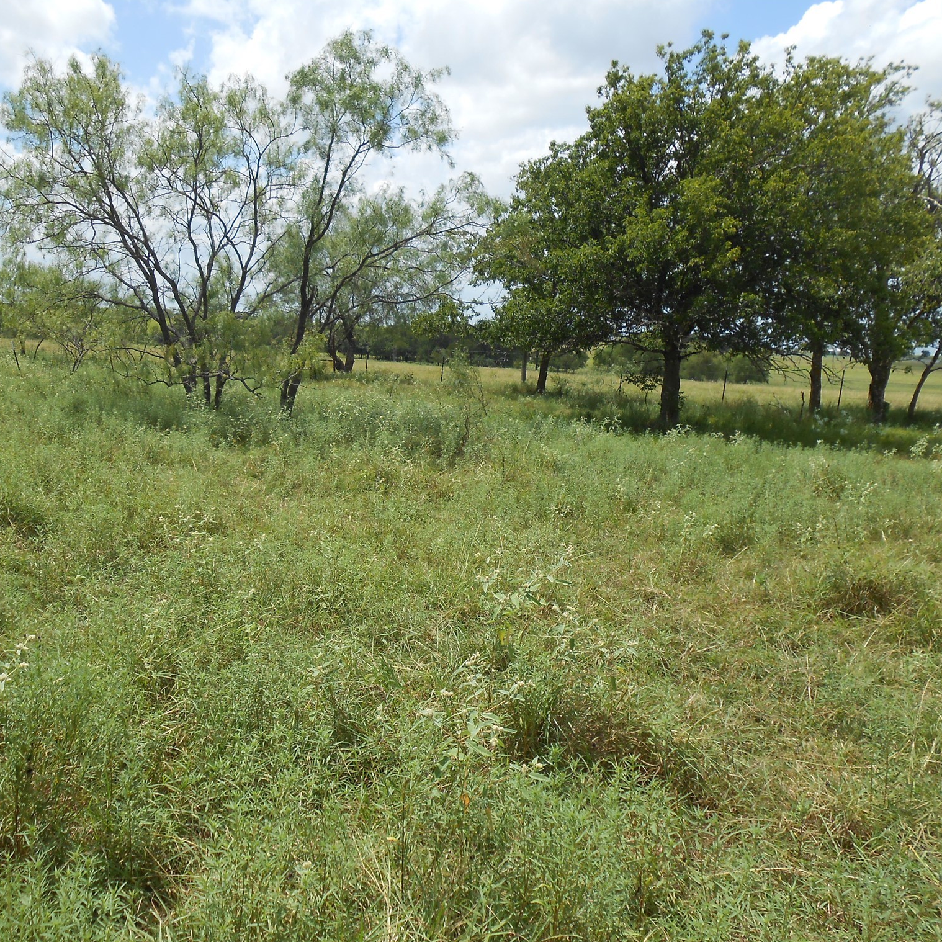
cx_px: 340
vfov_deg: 52.5
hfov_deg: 51.8
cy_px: 470
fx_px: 954
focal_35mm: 31
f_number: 3.5
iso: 80
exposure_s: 1/1000
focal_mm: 4.6
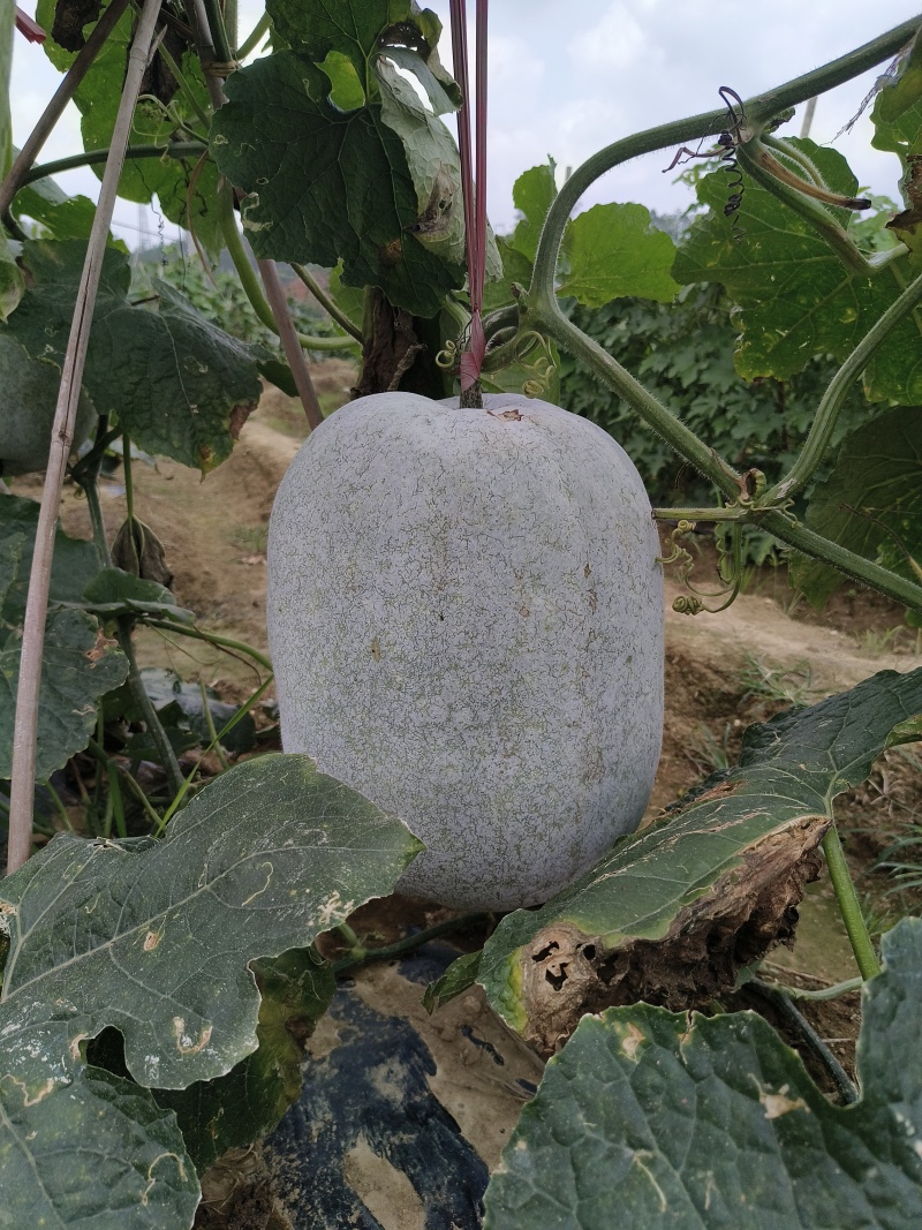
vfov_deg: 73.9
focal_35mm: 23
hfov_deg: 58.9
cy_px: 615
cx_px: 461
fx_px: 817
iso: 100
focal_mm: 5.56
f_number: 1.88
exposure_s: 1/1353
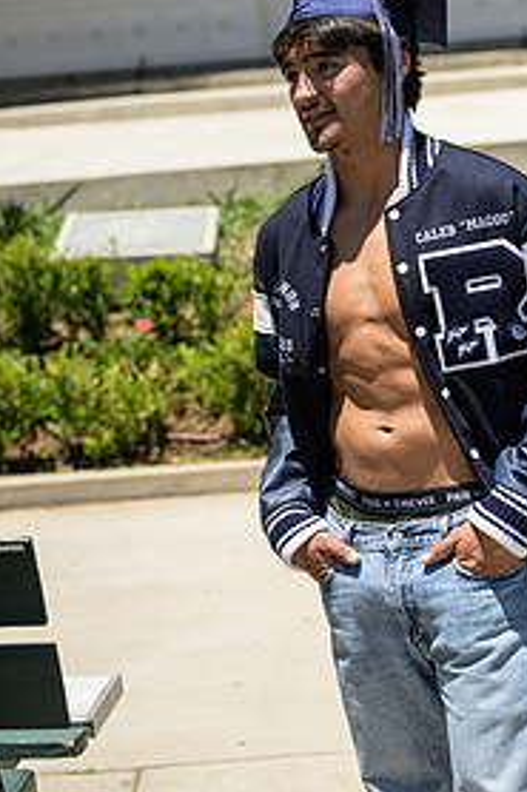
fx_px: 2352
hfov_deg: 12.8
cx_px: 285
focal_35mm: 107
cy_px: 160
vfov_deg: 18.9
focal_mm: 66
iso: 800
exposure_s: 1/6400
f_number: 4
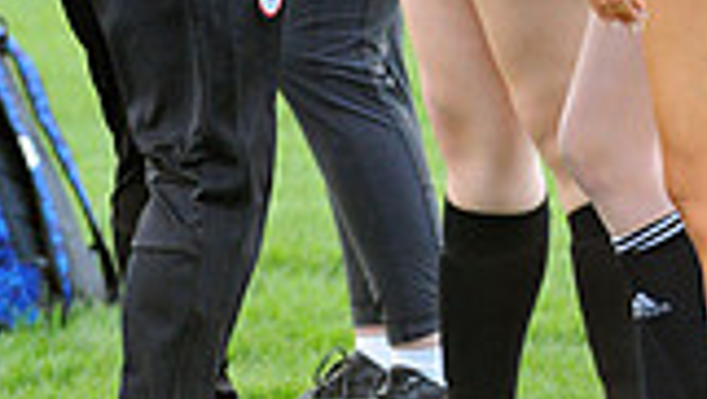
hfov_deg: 3.7
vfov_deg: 2.1
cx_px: 261
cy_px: -495
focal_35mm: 585
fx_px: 10980
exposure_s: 1/1250
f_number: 5
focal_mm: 200
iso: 9000
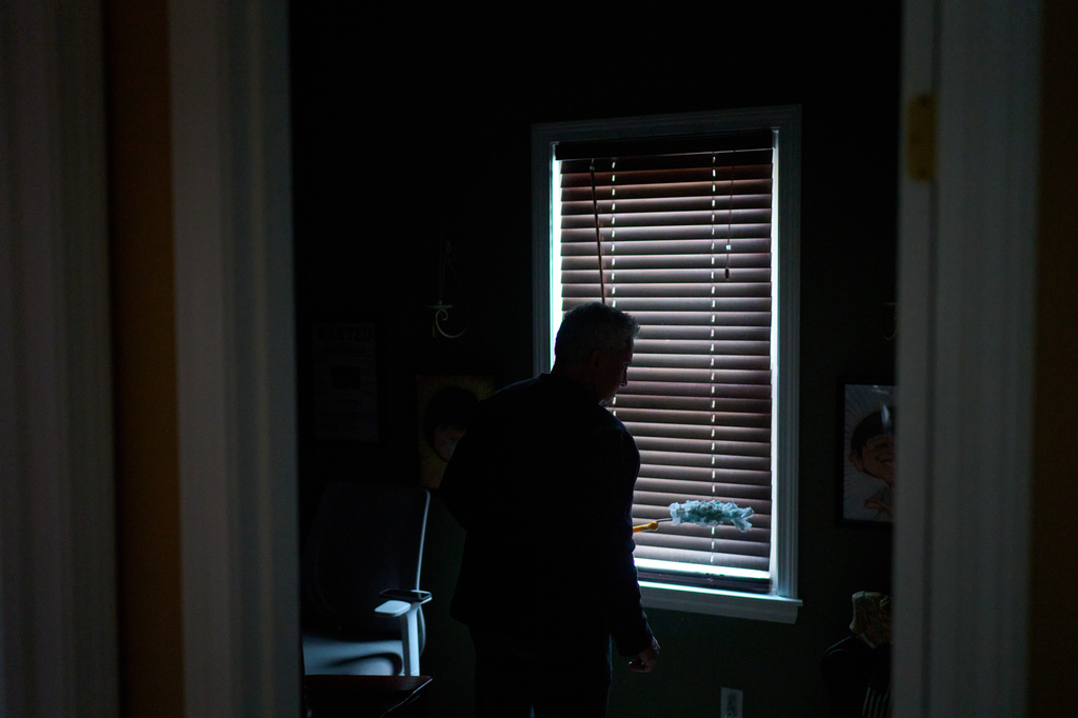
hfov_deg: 54.4
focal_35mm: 35
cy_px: 359
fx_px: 1048
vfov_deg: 37.8
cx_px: 539
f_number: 1.4
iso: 8000
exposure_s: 1/60
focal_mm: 35
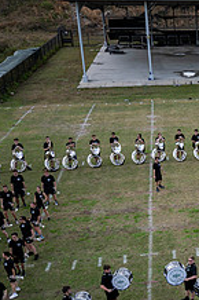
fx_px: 631
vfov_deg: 26.6
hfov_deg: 15.6
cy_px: 173
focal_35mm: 76
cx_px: 346
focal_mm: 28.5
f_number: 2.8
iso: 125
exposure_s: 1/1250
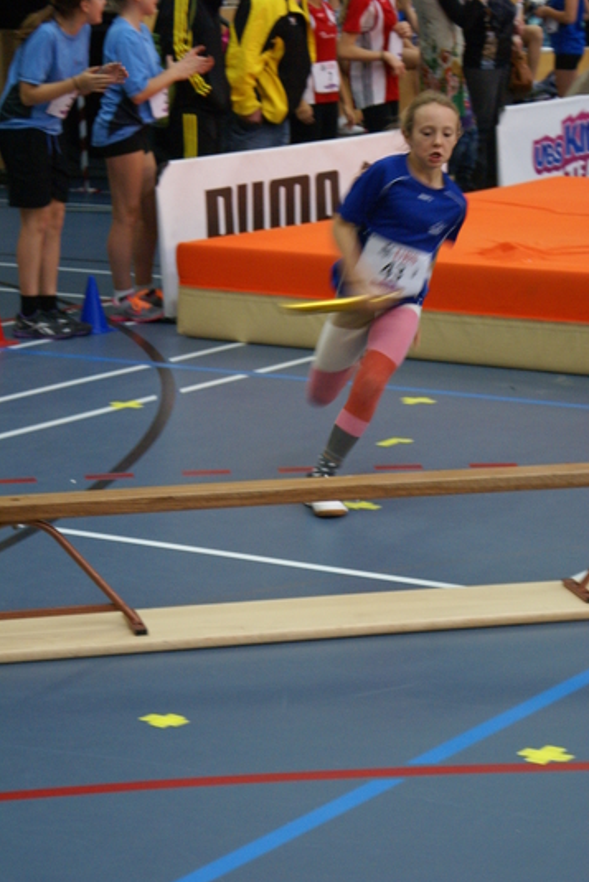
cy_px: 440
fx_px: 2600
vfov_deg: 19.3
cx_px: 293
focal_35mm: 106
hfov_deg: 12.9
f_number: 5.6
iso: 800
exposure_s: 1/60
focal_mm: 70
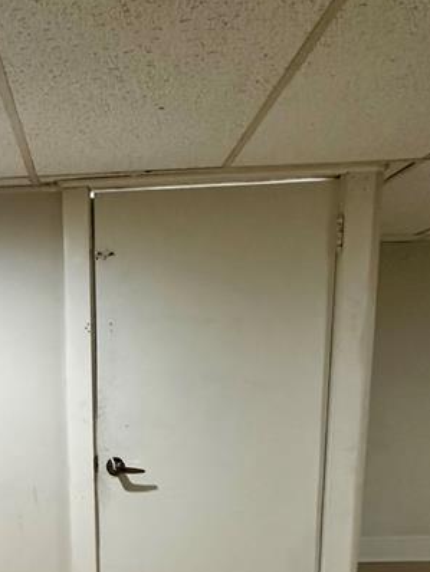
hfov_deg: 37.6
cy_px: 467
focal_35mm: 36
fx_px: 596
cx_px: 60
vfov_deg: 48.1
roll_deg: -0.2
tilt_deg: -6.9
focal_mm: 2.22
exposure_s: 1/60
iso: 250
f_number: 2.2
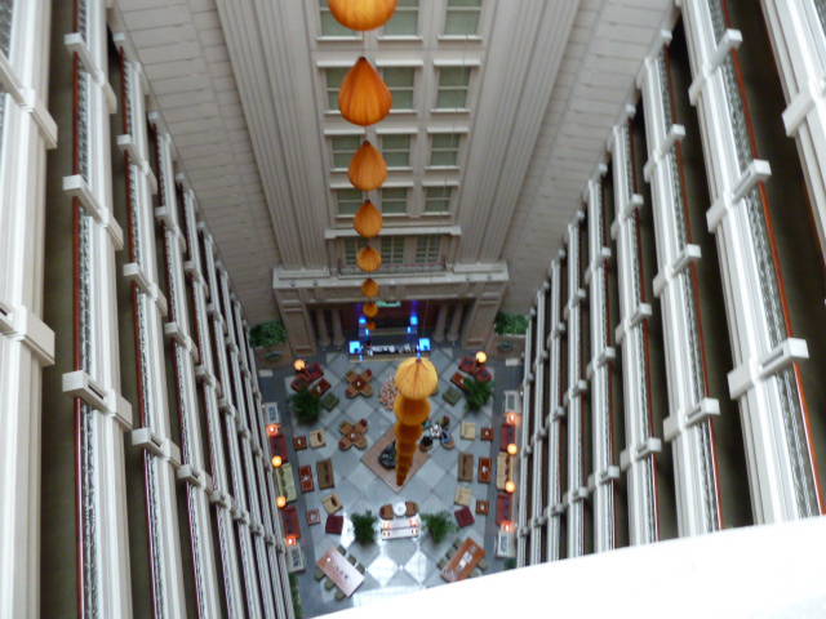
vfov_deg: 54.9
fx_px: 597
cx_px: 413
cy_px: 310
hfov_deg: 69.4
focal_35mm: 25
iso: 250
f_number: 3.3
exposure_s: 1/30
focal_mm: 4.1
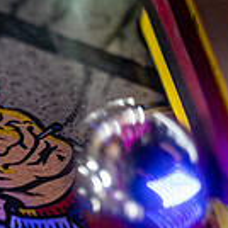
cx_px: -70
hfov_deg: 5.3
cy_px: 285
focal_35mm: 330
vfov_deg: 5.3
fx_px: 2459
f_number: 2.8
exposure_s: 1/100
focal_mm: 90
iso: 1600
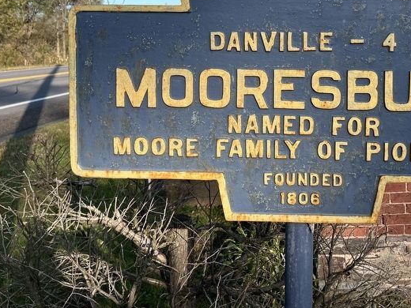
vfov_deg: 35.1
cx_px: 273
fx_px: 475
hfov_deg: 46.1
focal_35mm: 40
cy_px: 73
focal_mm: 5.1
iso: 50
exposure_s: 1/1647
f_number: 1.6
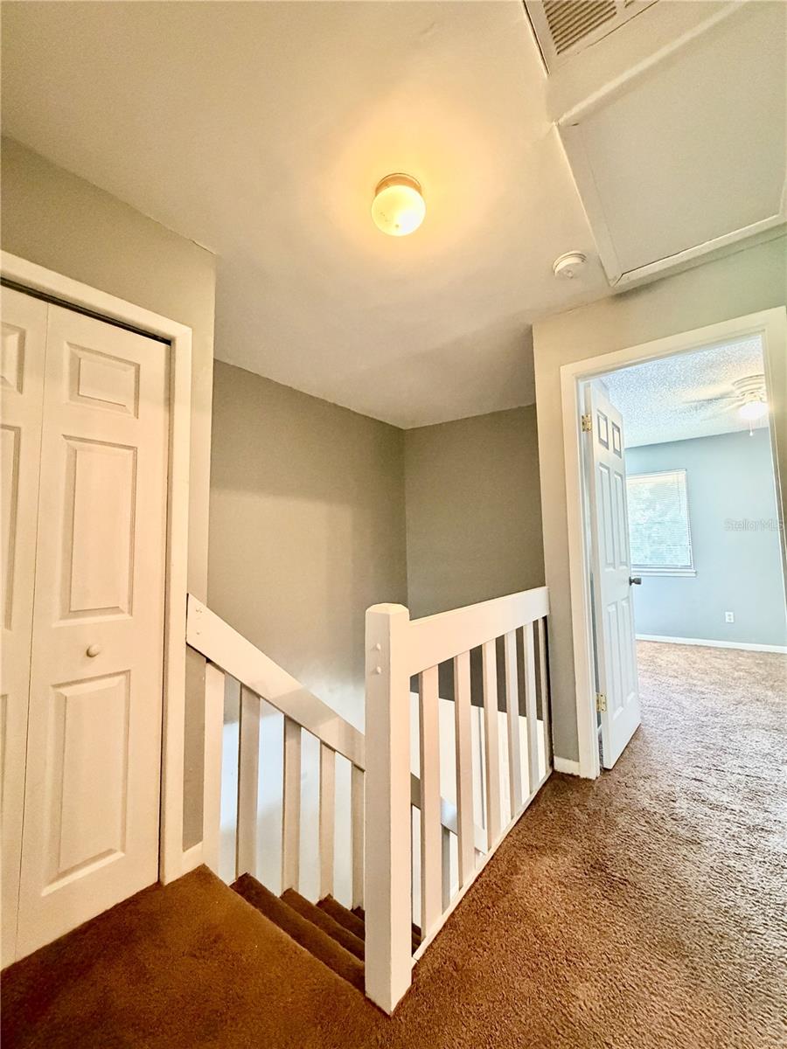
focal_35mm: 14
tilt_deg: +3.2
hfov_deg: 85.7
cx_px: 394
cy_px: 524
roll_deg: +0.3
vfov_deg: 102.1
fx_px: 424
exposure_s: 1/60
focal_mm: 2.22
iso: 800
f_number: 2.2
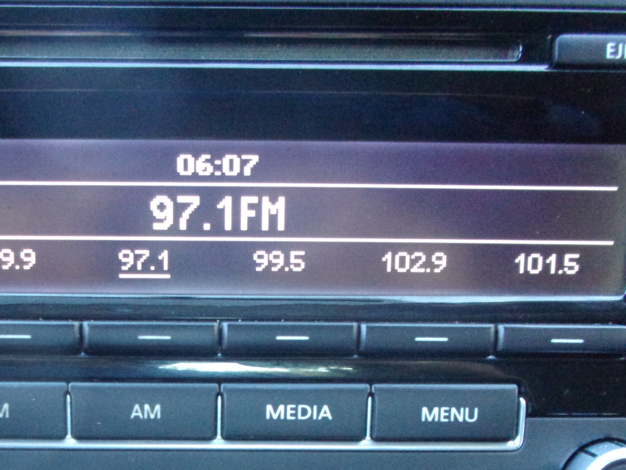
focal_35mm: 56
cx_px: 191
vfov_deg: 25.1
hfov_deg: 33.9
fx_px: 1013
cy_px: 444
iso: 653
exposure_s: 1/17
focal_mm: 5.1
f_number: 3.9
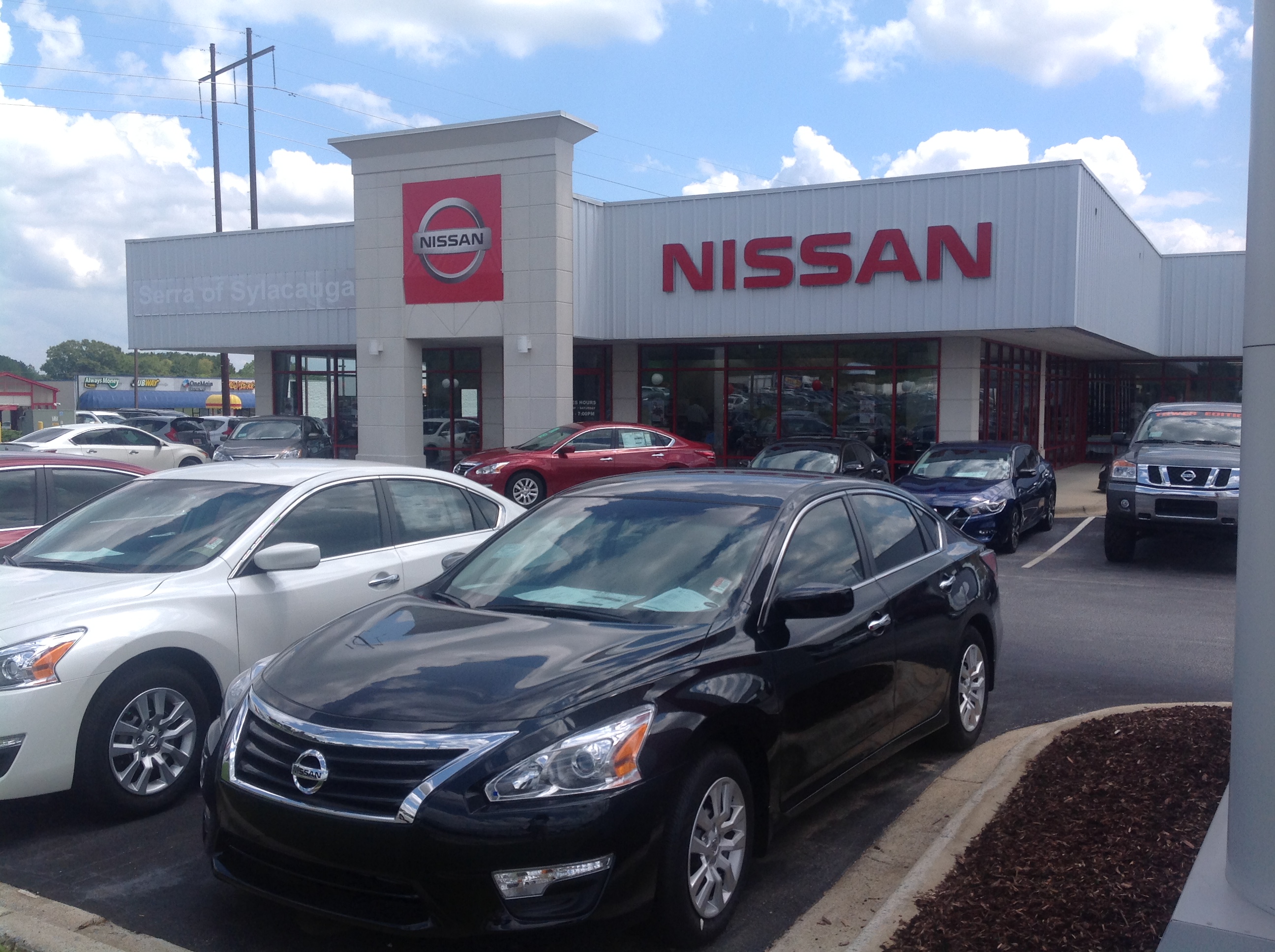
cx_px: 638
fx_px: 1287
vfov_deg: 40.6
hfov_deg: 52.7
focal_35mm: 35
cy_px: 476
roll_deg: -0.7
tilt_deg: -4.3
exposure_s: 1/1513
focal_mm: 4.28
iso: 50
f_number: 2.4
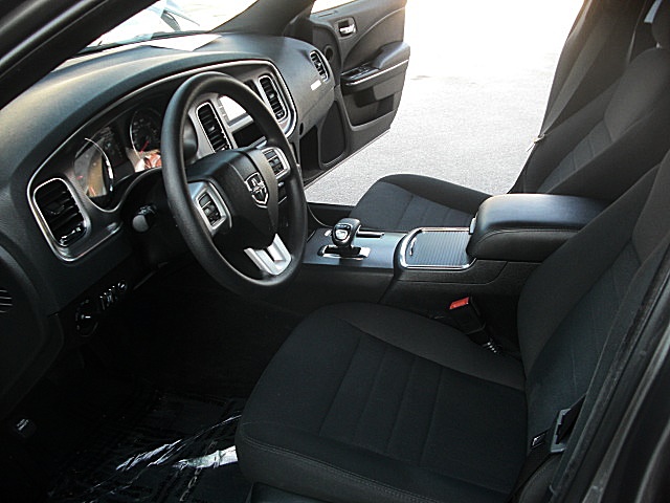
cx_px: 335
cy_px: 252
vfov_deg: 39.7
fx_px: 697
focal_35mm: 36
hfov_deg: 51.4
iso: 100
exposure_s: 1/80
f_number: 2.8
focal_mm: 6.3
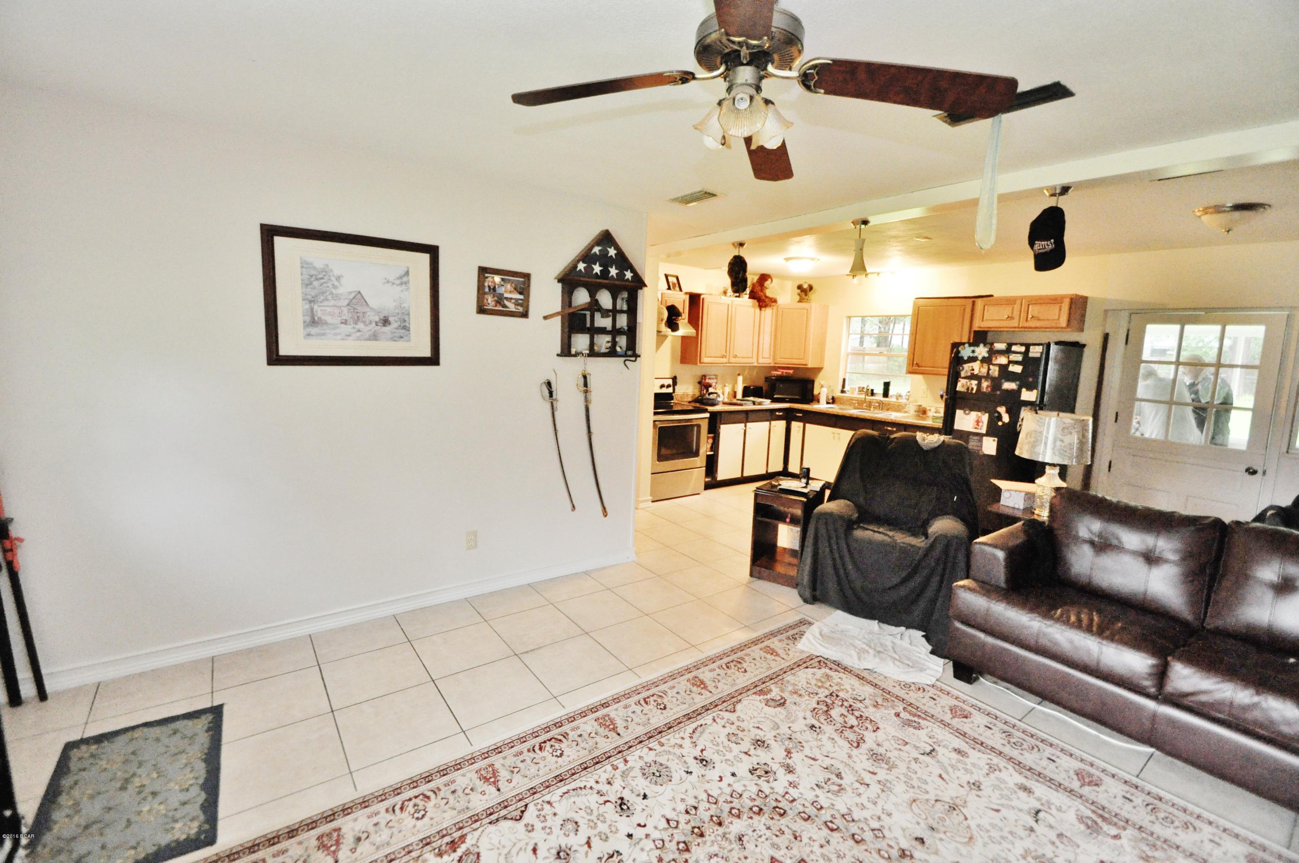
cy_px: 432
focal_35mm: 15
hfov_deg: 100.5
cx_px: 650
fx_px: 541
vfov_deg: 77.2
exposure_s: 1/60
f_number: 4
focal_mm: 10
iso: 1600
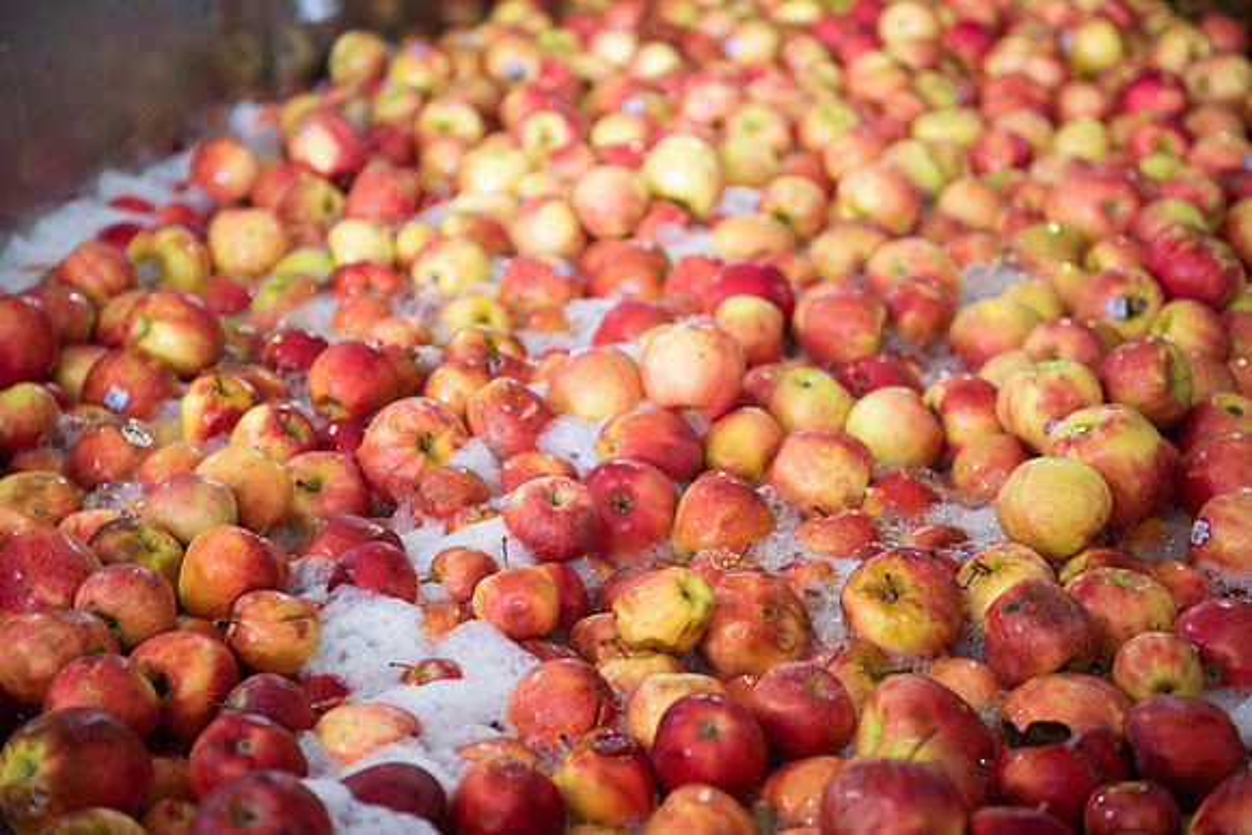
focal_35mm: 70
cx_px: 626
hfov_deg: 28.8
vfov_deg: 19.5
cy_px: 418
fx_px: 2435
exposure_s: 1/100
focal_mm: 70
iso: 640
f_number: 2.8
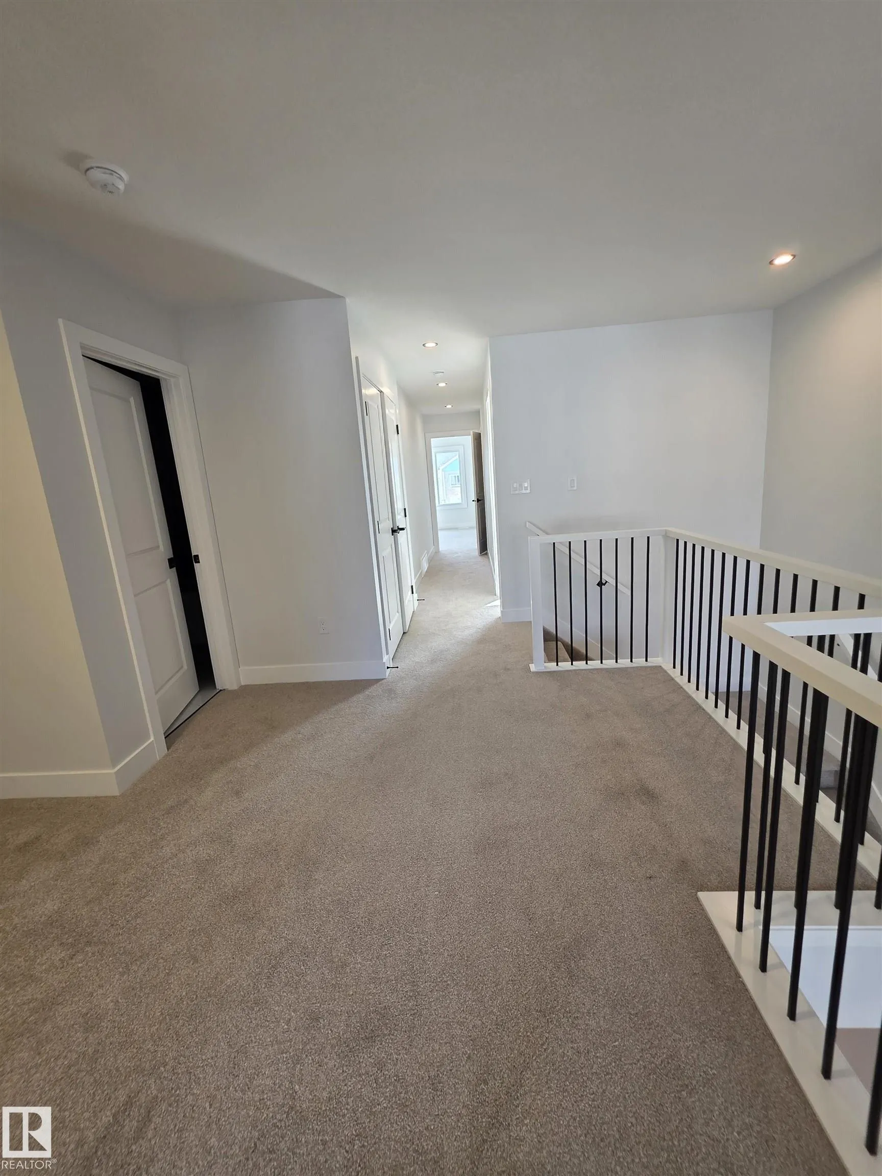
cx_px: 441
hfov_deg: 89.9
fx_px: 442
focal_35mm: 13
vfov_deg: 106.2
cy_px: 588
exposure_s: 1/120
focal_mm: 2.2
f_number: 1.9
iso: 200
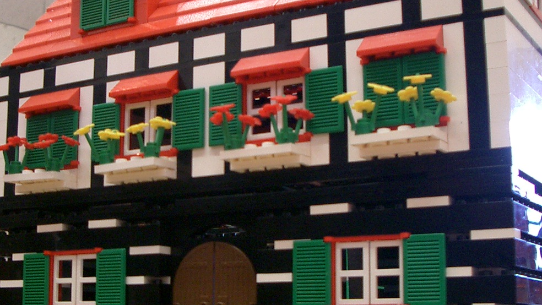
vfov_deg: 19.3
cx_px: 203
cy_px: 211
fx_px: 891
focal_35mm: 62
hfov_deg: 33.7
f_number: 2.6
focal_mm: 5.8
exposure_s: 1/20
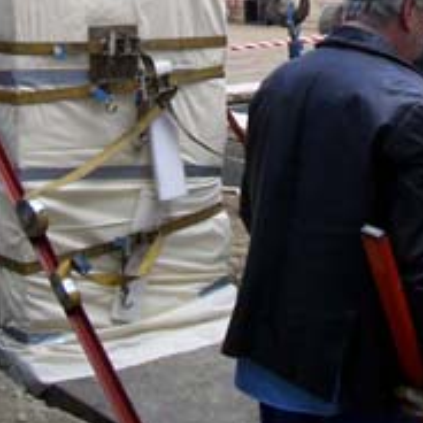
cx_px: 228
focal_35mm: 73
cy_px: -21
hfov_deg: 23.7
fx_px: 1009
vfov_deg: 22.6
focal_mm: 6.2
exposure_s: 1/100
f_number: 2.7
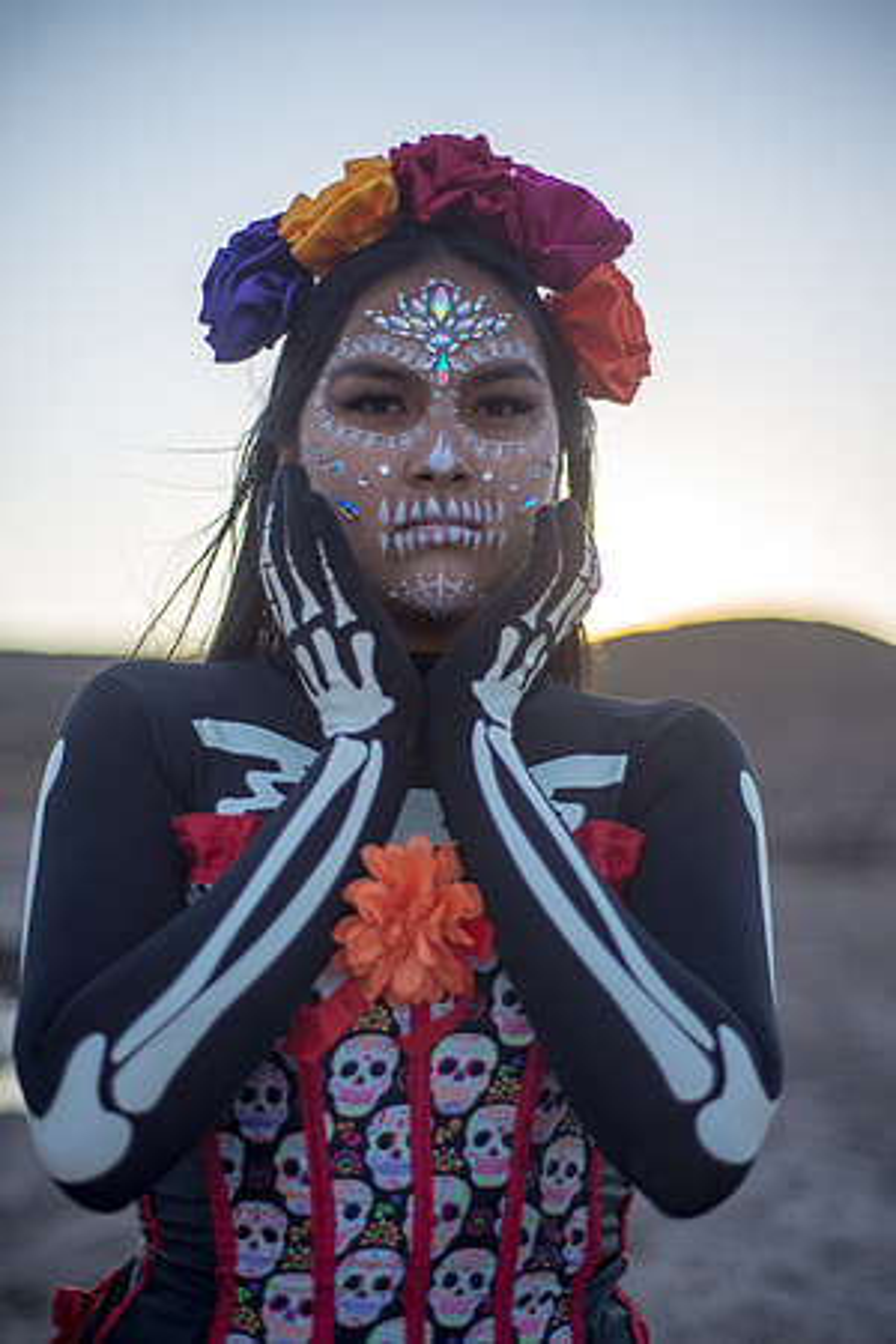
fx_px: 1867
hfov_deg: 27.0
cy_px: 672
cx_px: 448
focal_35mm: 50
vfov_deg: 39.6
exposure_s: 1/1600
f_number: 1.8
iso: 100
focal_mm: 50
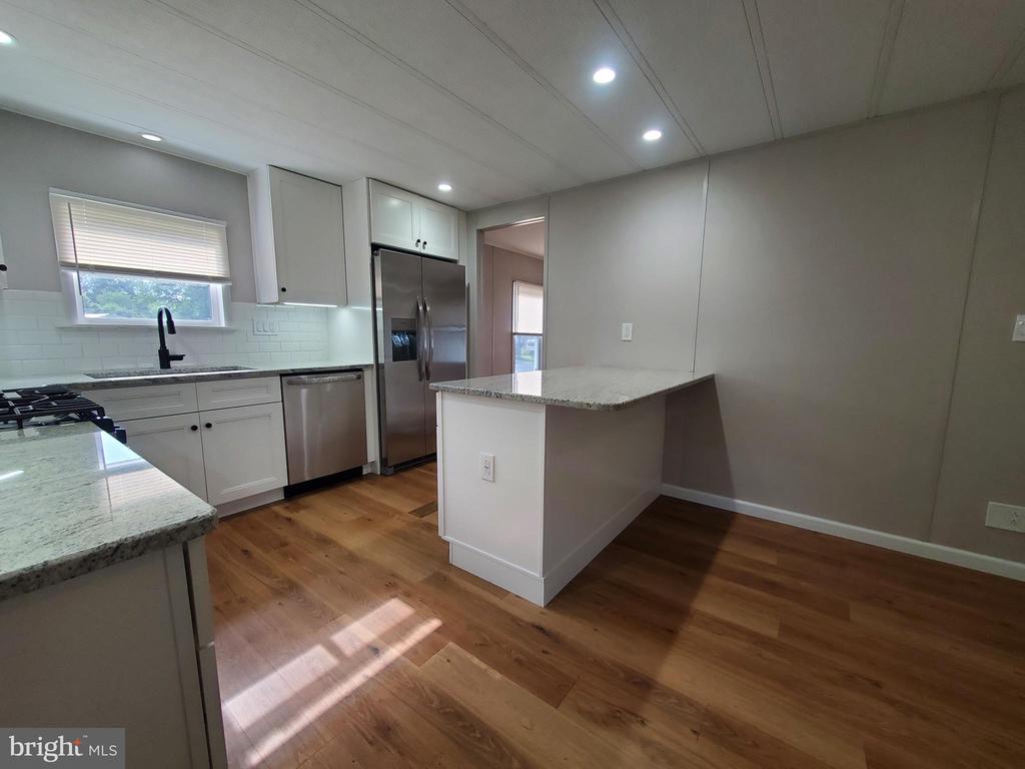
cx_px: 512
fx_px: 385
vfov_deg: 89.9
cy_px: 384
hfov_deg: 106.2
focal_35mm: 13
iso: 100
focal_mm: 1.8
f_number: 2.2
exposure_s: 1/60
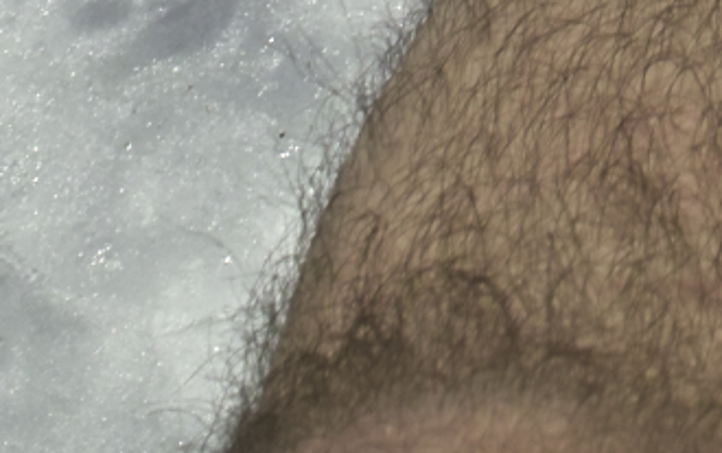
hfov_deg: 8.8
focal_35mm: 228
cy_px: -1464
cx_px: 1346
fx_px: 4491
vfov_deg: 5.1
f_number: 11
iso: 100
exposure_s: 1/320
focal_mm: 16.6
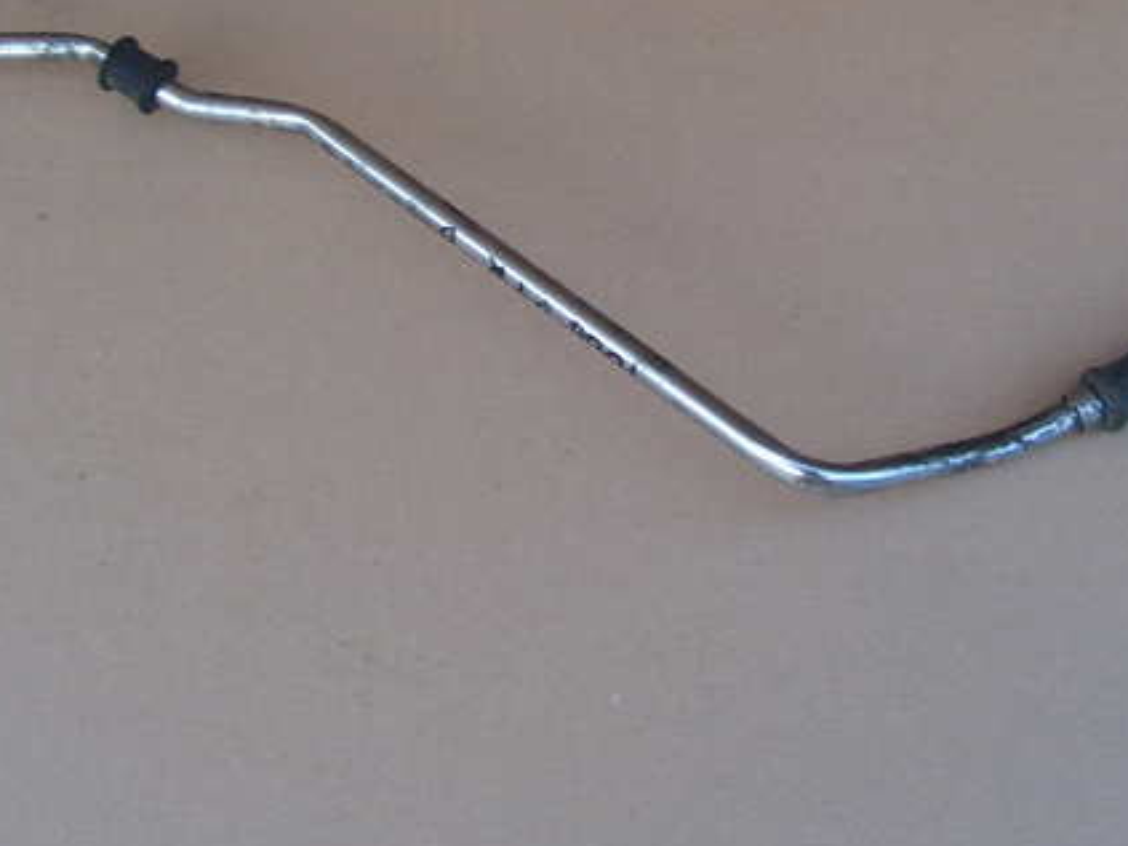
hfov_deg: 30.7
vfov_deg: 23.1
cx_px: 587
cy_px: 219
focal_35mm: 63
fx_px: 2052
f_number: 2.7
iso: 80
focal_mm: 6
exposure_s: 1/30
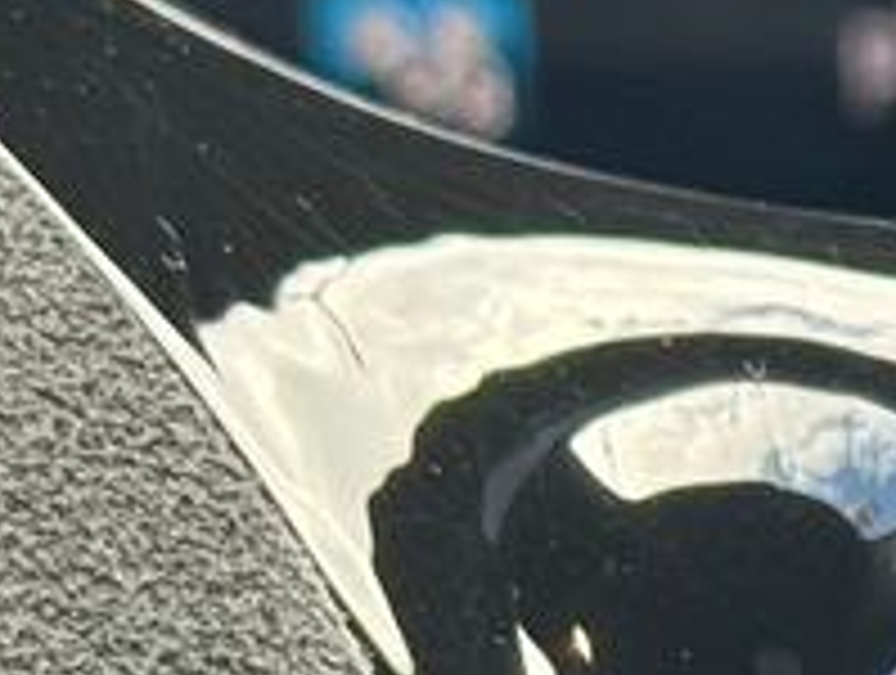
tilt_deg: -24.9
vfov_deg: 4.8
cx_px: 1738
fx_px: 7987
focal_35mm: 308
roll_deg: -1.7
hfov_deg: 6.3
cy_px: 1332
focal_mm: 6.76
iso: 100
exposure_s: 1/121
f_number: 1.78
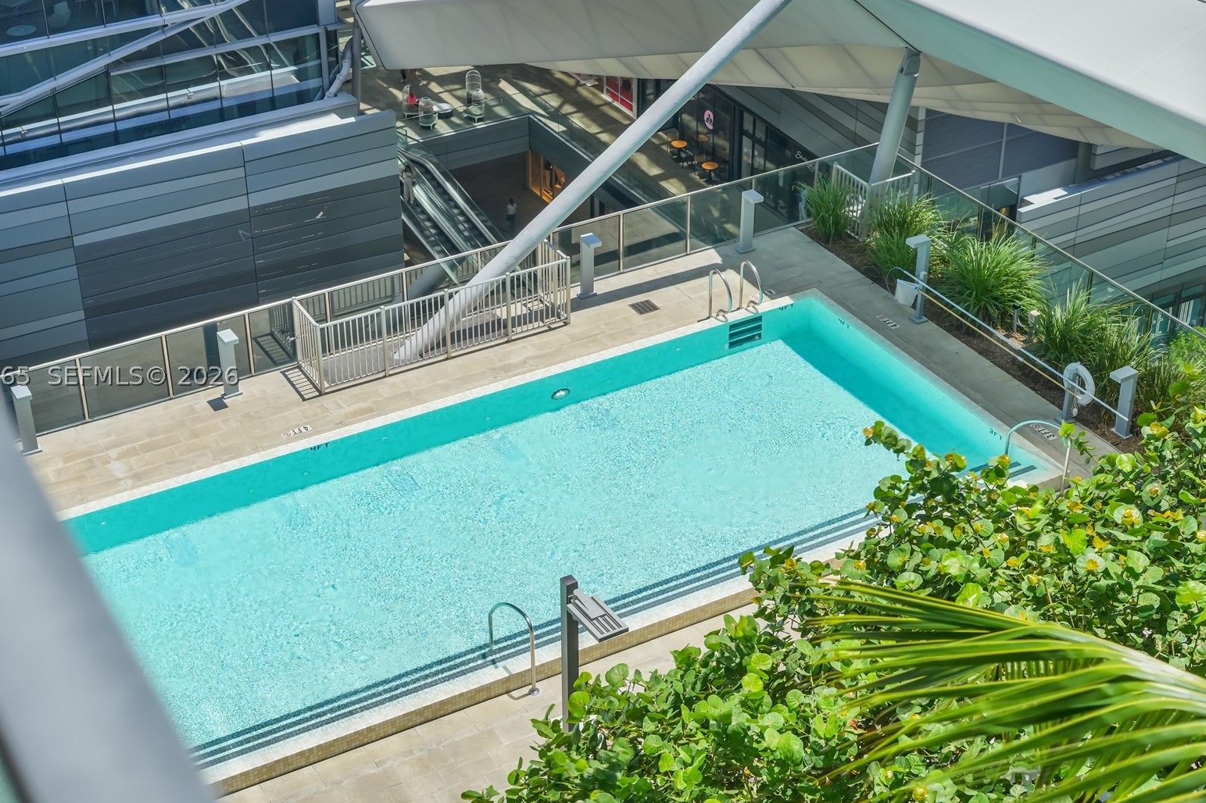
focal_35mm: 55
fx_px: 1842
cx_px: 546
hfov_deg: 36.2
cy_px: 375
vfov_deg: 24.6
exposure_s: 1/8000
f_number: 5.6
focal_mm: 50
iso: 1000
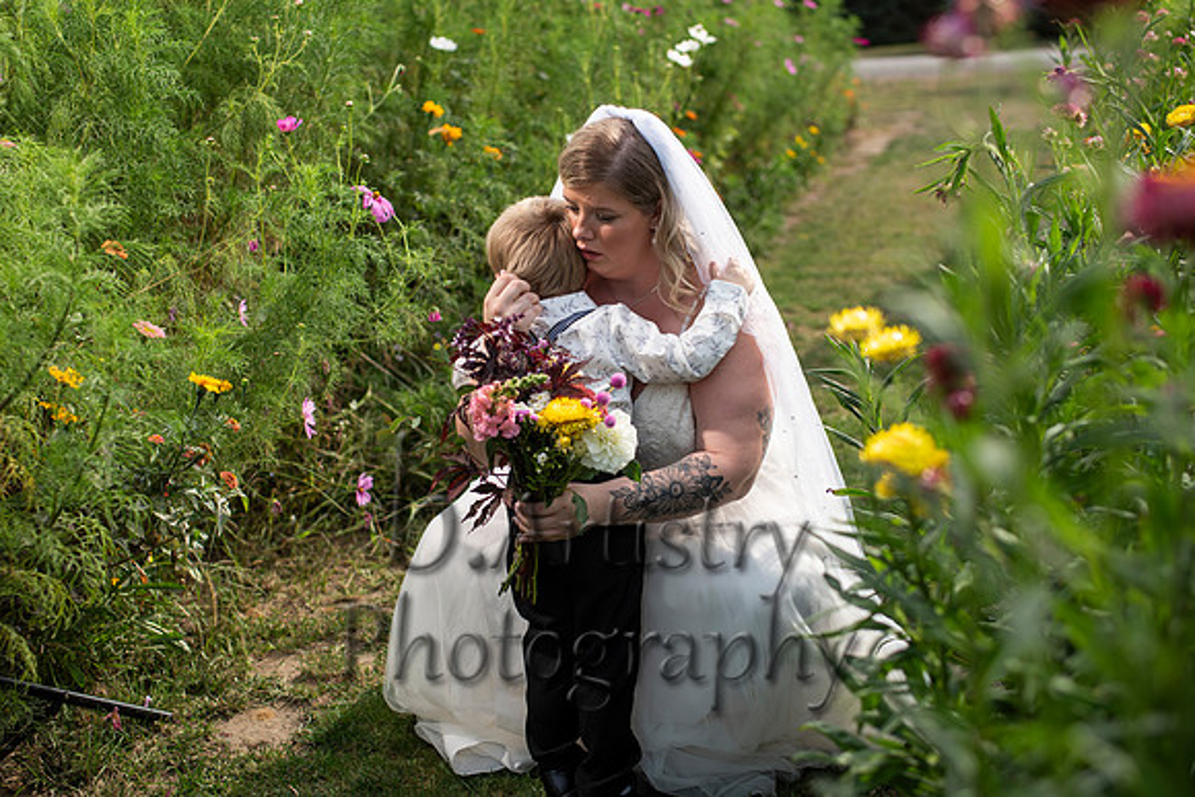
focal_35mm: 50
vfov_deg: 27.2
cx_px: 537
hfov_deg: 39.8
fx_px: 1646
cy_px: 358
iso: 125
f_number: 2.8
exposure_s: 1/1600
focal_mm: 45
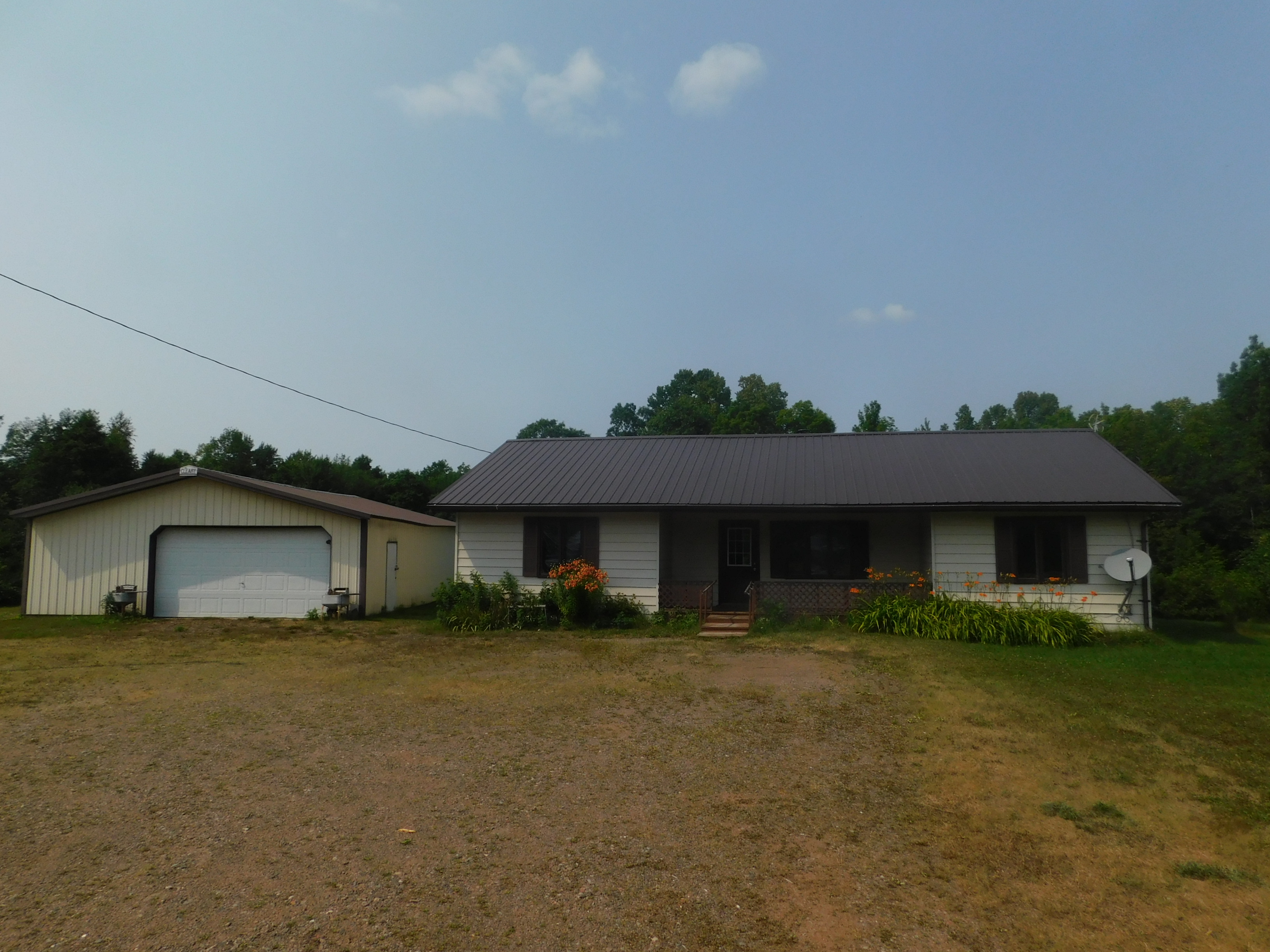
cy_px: 476
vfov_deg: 58.9
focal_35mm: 23
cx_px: 635
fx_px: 844
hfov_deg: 73.9
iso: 125
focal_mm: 4
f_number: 6
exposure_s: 1/1000
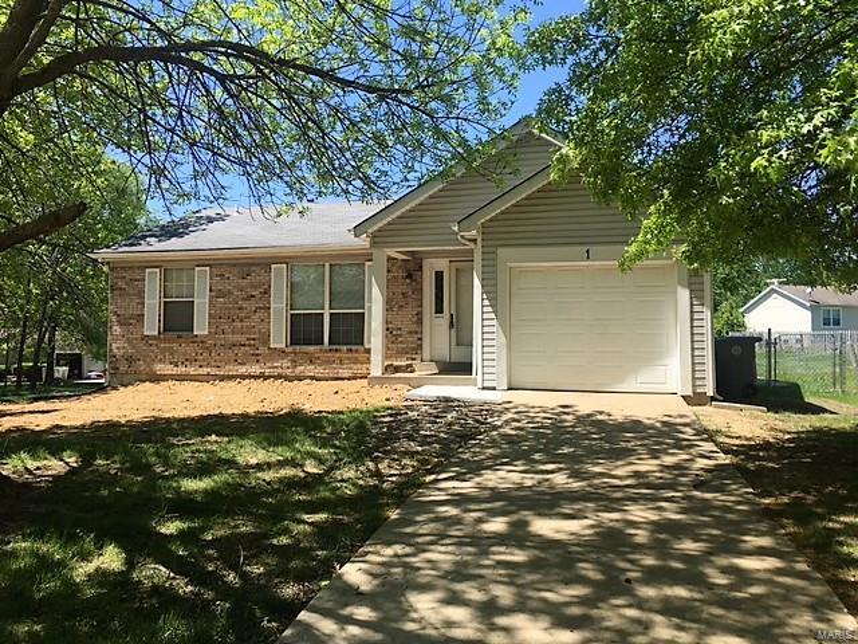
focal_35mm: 29
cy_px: 322
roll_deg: -0.1
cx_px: 429
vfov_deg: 48.2
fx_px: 719
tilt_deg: +4.5
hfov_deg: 61.7
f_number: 2.2
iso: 25
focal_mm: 4.15
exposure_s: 1/864
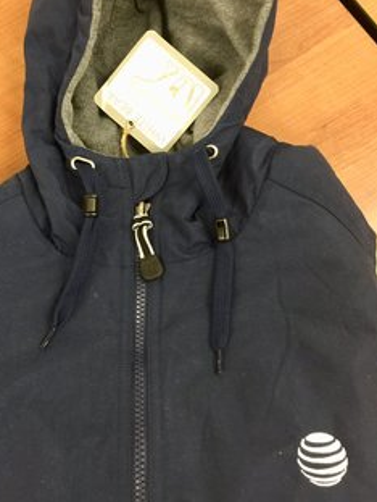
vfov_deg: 48.7
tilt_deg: -73.3
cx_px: 132
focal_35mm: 38
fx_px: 551
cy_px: 211
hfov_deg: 37.5
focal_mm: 4.15
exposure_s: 1/15
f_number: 2.2
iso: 125
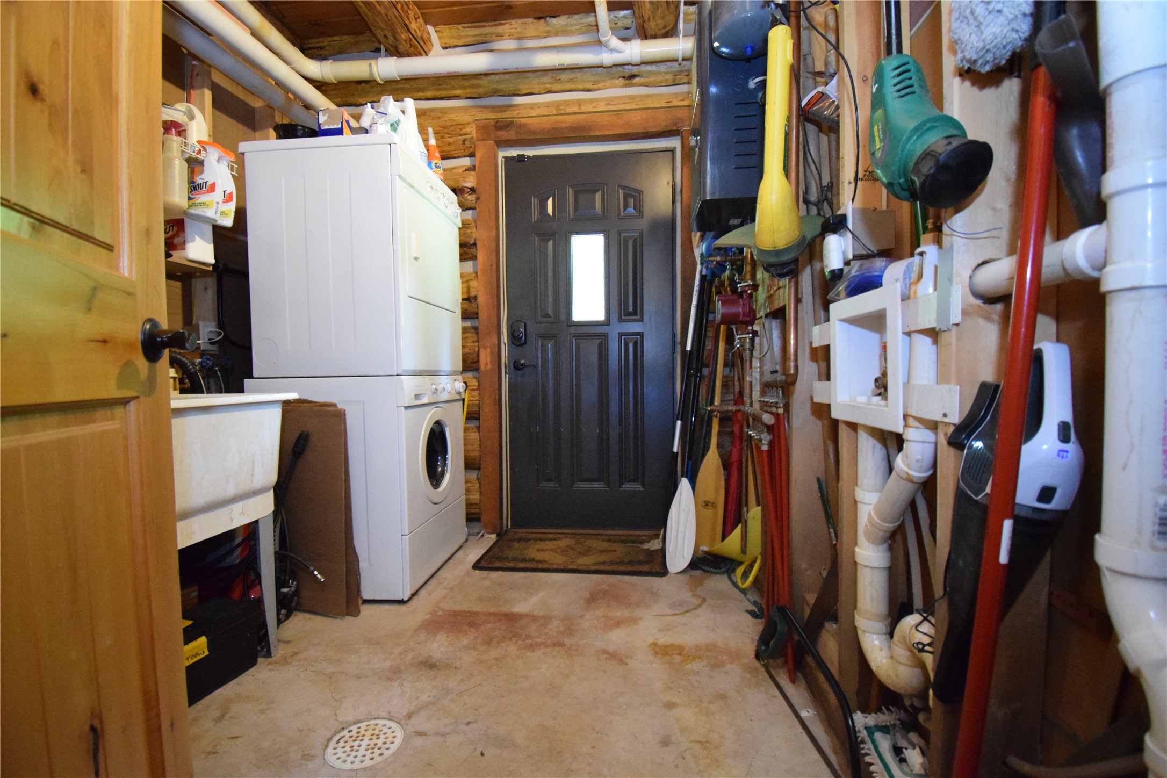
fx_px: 486
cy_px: 389
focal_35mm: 15
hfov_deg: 100.4
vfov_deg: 77.3
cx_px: 584
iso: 6400
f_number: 4.5
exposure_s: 1/50
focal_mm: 10
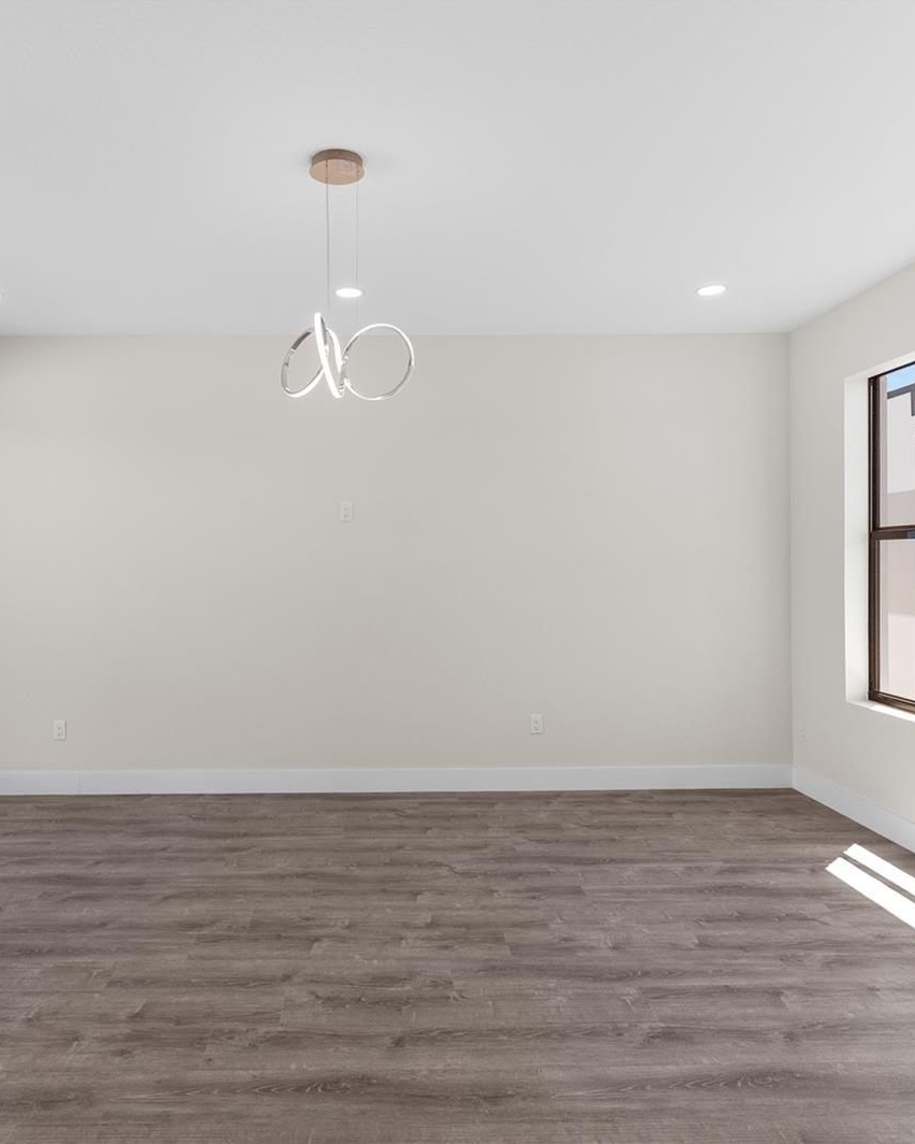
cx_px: 376
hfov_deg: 58.4
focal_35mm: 24
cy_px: 571
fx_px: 813
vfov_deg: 70.3
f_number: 8
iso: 400
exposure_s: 1/30
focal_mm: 17
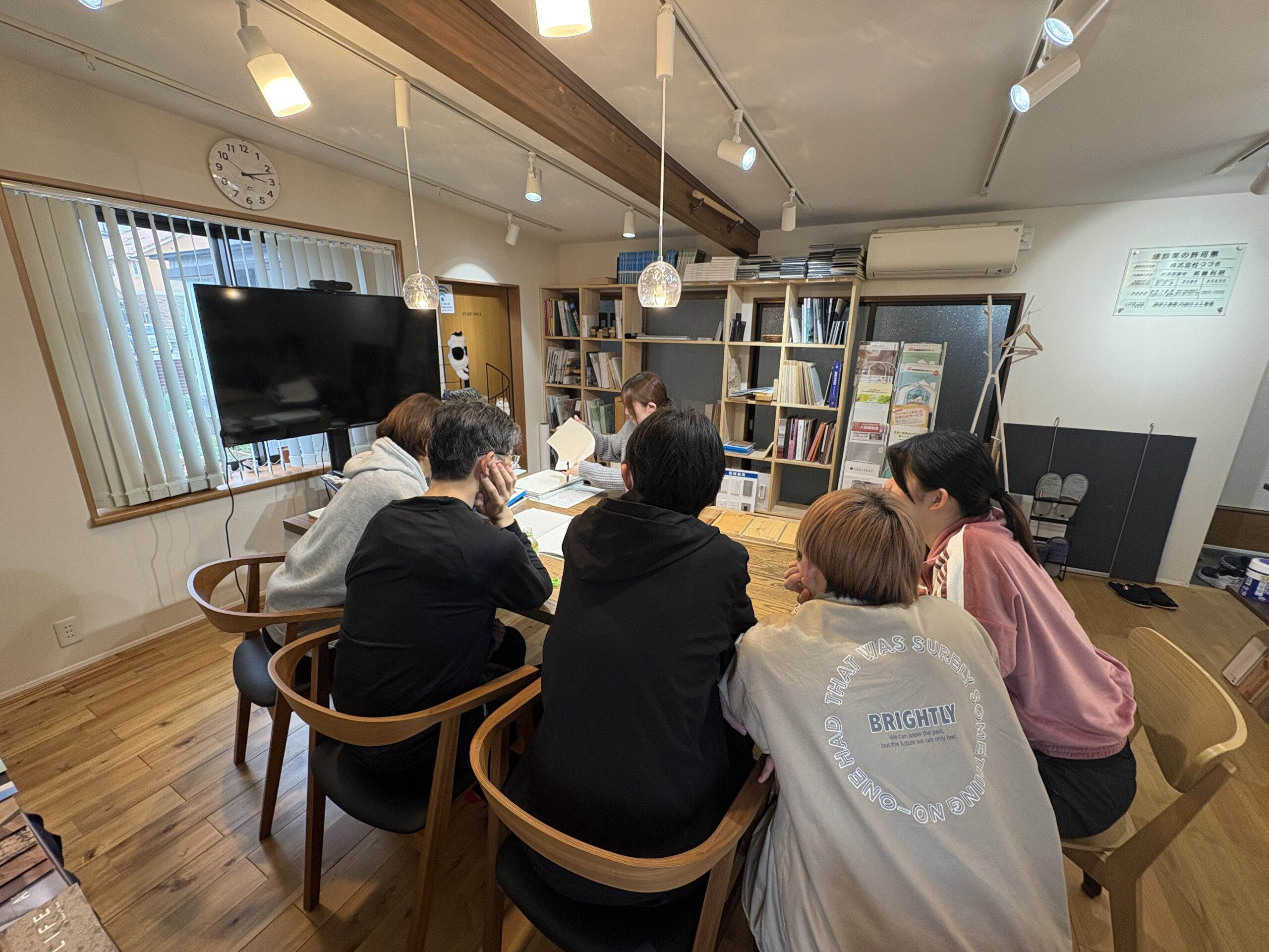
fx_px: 513
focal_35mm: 14
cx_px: 634
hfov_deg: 102.1
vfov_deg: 85.7
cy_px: 476
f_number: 2.2
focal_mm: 2.22
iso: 200
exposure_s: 1/50
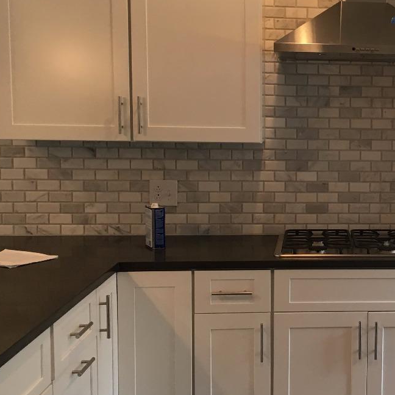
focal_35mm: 57
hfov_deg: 28.3
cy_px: 187
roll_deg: -0.6
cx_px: 391
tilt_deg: -4.4
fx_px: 736
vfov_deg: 30.0
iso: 64
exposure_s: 1/30
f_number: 2.2
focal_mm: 4.15
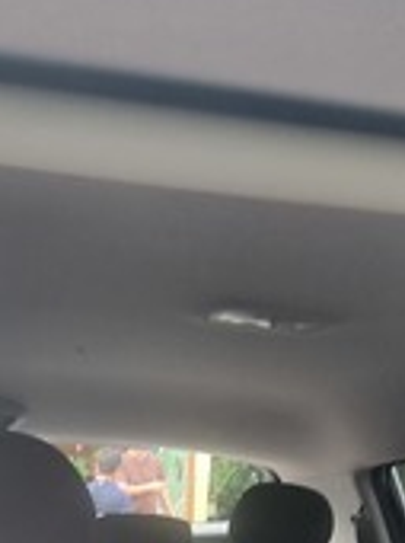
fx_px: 719
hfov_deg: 31.3
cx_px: 153
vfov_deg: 30.5
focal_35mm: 46
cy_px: 738
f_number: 2.2
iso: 64
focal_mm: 2.2
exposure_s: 1/50
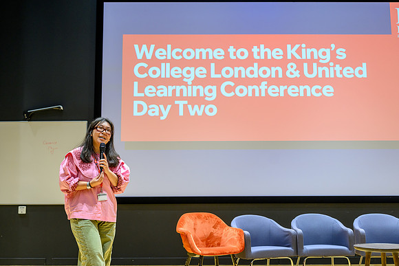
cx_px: 200
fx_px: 476
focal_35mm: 43
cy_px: 133
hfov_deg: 45.5
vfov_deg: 31.3
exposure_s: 1/200
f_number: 2.8
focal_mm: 42
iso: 1100
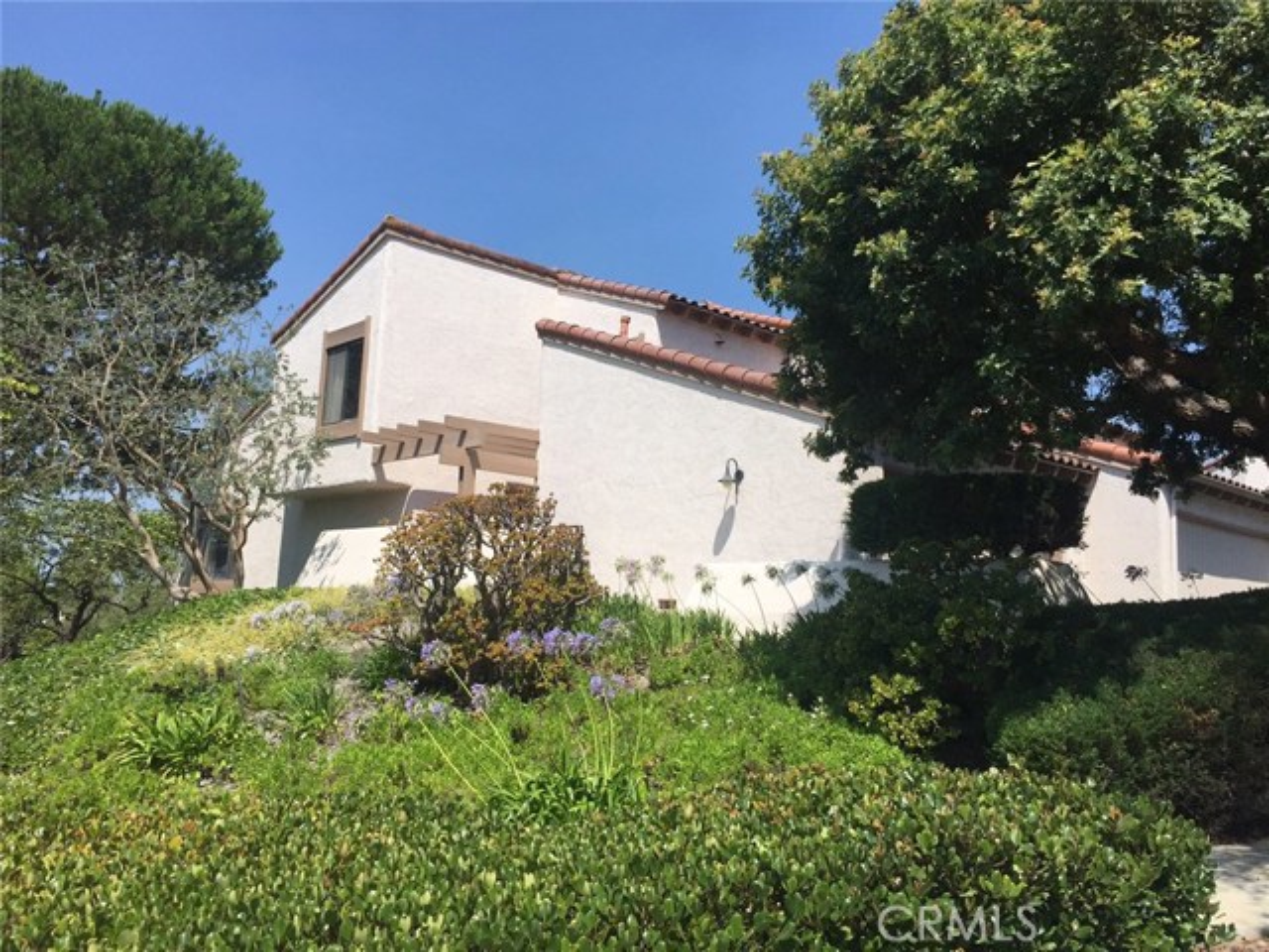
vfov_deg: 48.2
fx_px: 1063
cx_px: 634
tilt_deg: +8.5
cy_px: 476
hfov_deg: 61.7
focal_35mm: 29
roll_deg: -2.6
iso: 32
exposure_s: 1/3049
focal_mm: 4.15
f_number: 2.2
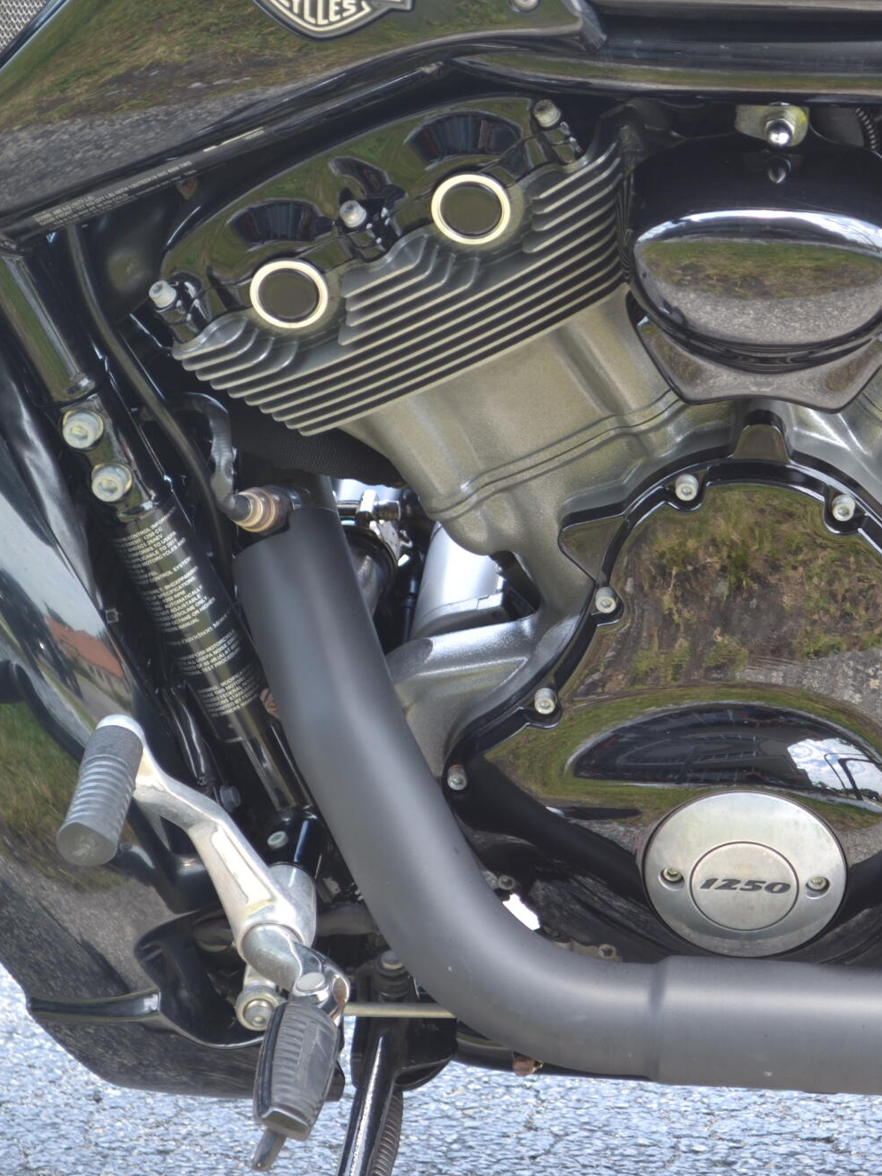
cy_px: 589
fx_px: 4067
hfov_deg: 12.3
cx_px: 777
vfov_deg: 16.5
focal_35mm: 120
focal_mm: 55
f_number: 5.6
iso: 110
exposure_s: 1/30
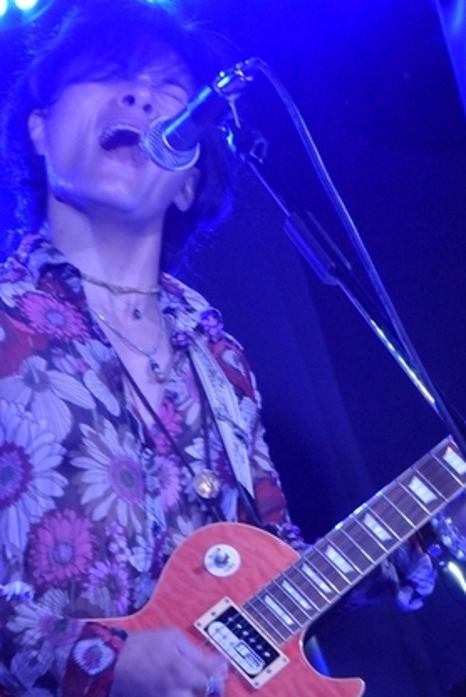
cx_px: 256
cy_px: 496
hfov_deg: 7.7
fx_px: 3470
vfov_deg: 11.5
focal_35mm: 179
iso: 4500
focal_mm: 62
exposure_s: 1/60
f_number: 5
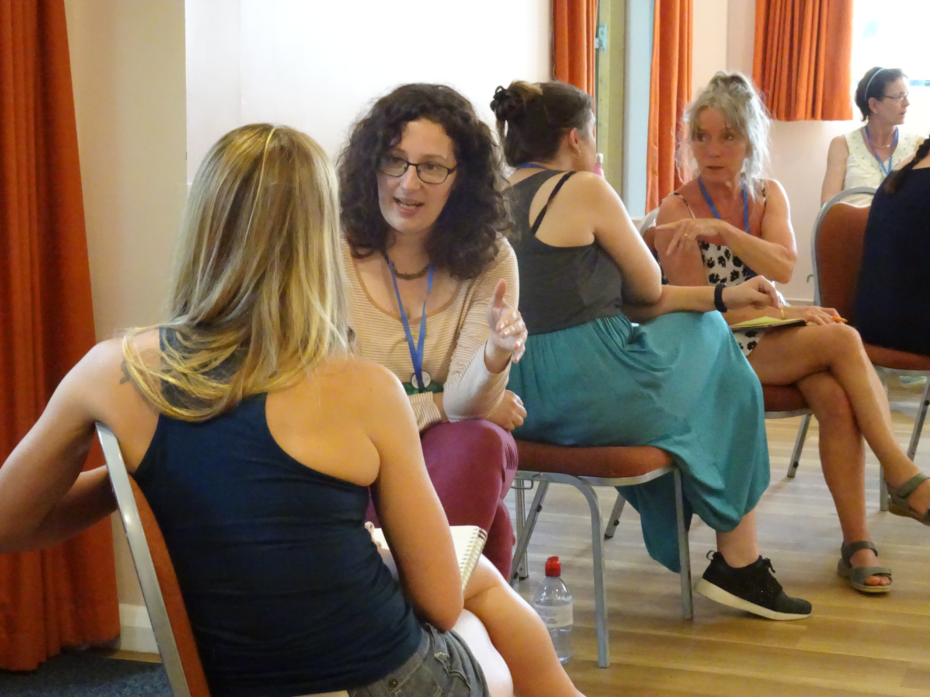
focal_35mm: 73
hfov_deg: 26.7
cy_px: 348
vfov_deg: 20.2
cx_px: 465
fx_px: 1961
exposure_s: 1/60
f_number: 5
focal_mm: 12.42
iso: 2000
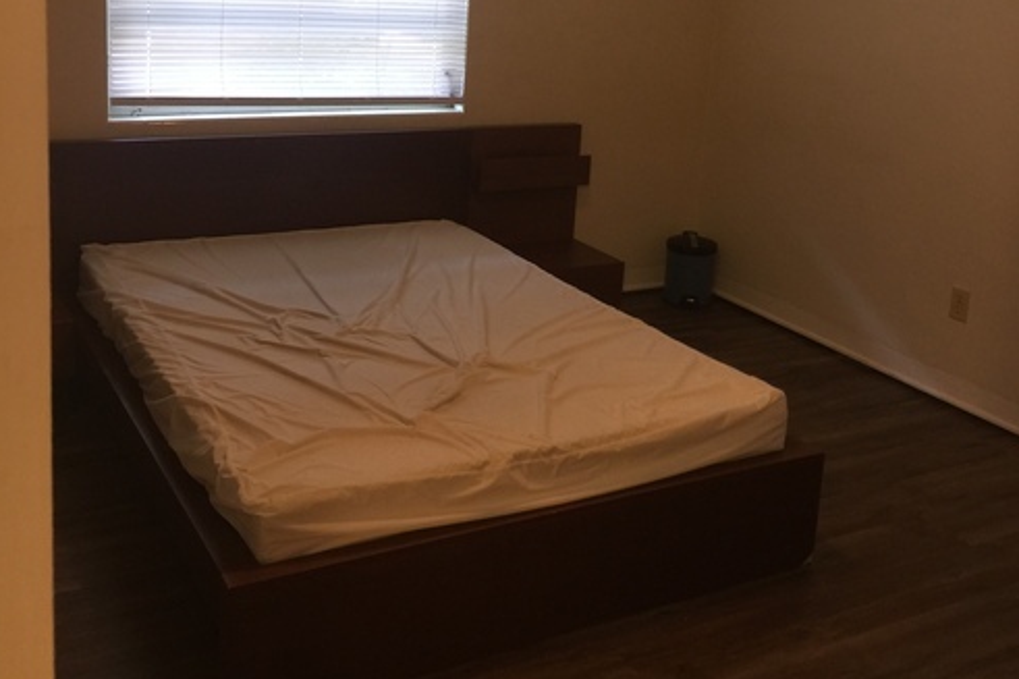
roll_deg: -2.6
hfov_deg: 47.4
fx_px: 1160
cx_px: 508
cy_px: 178
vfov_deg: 32.1
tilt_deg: -11.2
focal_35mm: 41
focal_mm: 4.15
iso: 64
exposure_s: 1/15
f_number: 2.2
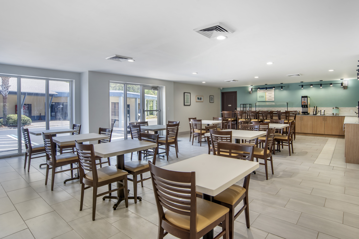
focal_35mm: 18
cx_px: 180
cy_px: 120
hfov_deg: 90.0
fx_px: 180
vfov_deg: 67.4
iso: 400
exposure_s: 1/60
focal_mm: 18
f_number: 10
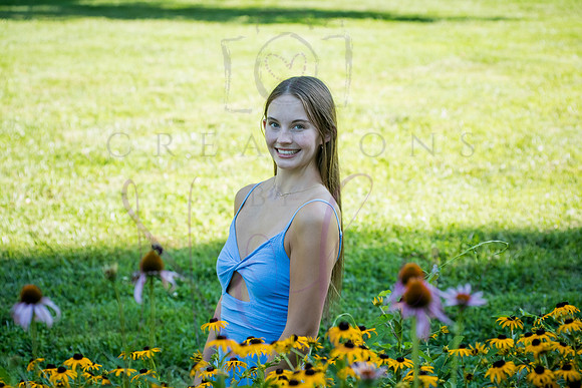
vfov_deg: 16.1
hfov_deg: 24.0
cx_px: 289
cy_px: 192
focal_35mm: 85
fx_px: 1370
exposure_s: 1/320
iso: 500
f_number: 5
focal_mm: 80
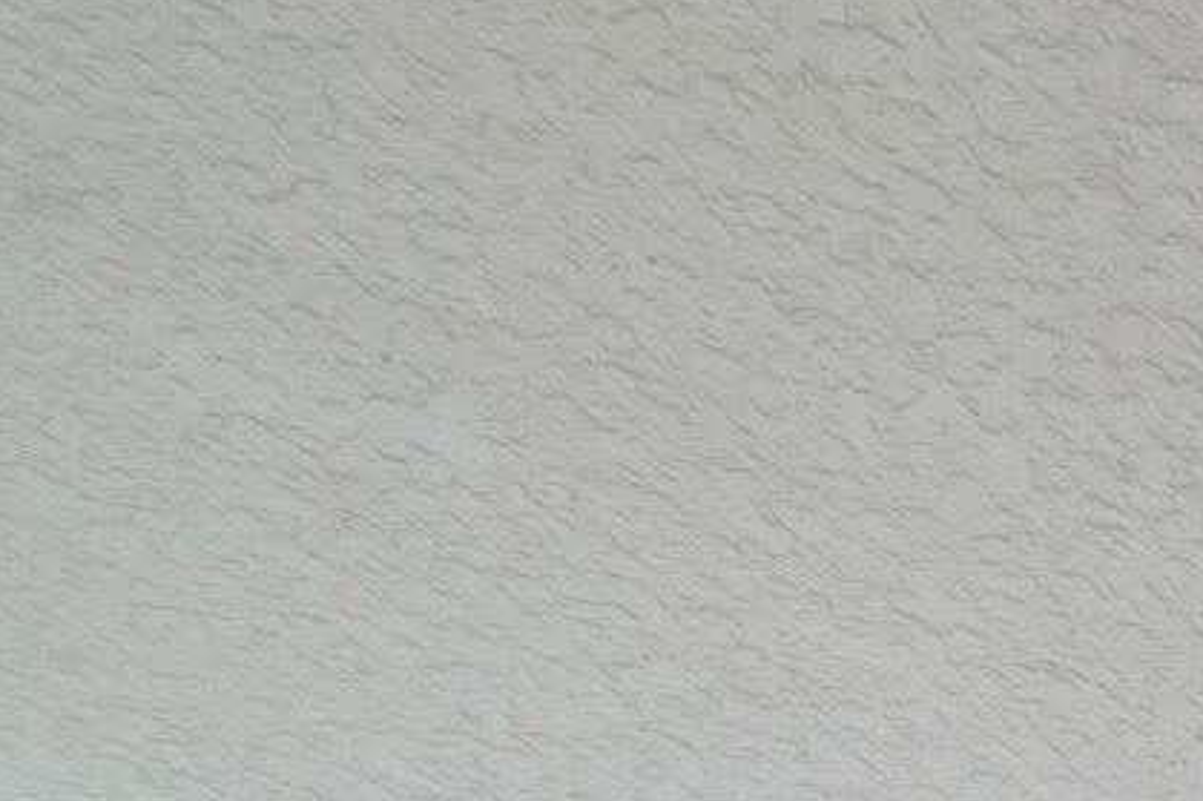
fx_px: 2873
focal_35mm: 86
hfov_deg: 11.5
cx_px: 3609
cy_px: 2759
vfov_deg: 9.6
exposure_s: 1/4
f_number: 10
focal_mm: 12
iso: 160
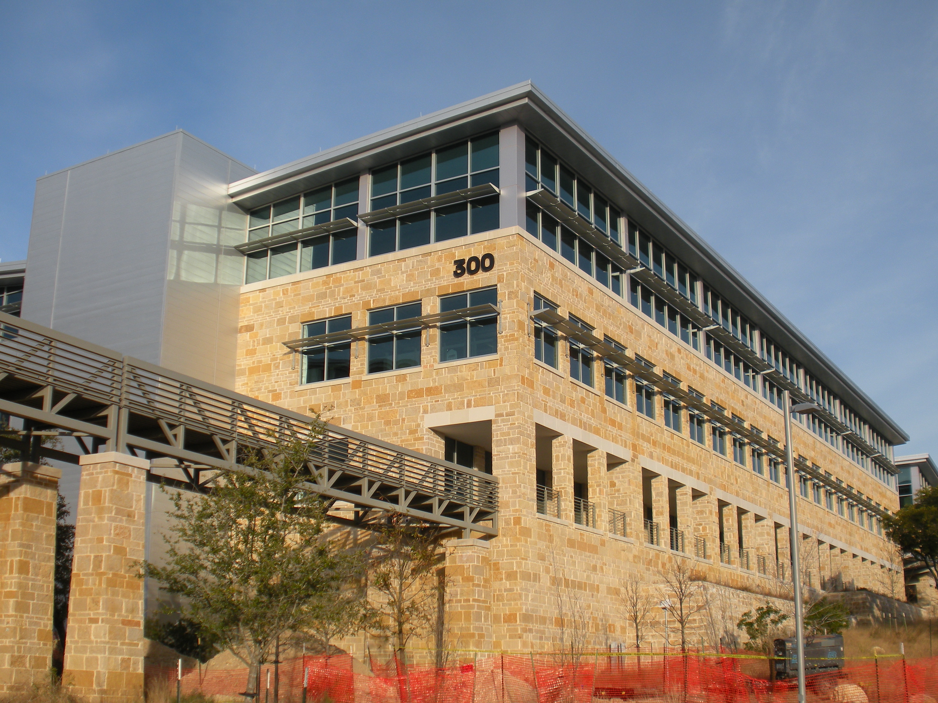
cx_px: 469
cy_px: 352
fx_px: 1165
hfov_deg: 43.9
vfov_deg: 33.6
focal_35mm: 43
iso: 64
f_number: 4
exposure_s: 1/468
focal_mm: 7.7
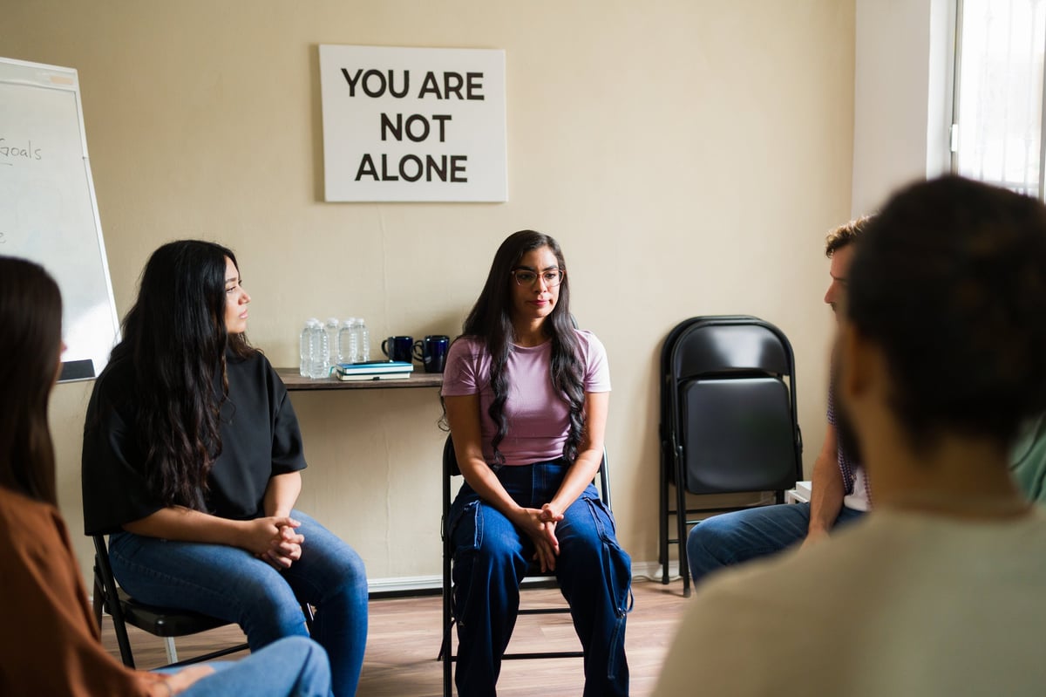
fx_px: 1016
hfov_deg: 54.5
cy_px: 348
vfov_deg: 37.8
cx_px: 523
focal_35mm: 35
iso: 800
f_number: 1.6
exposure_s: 1/100
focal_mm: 35
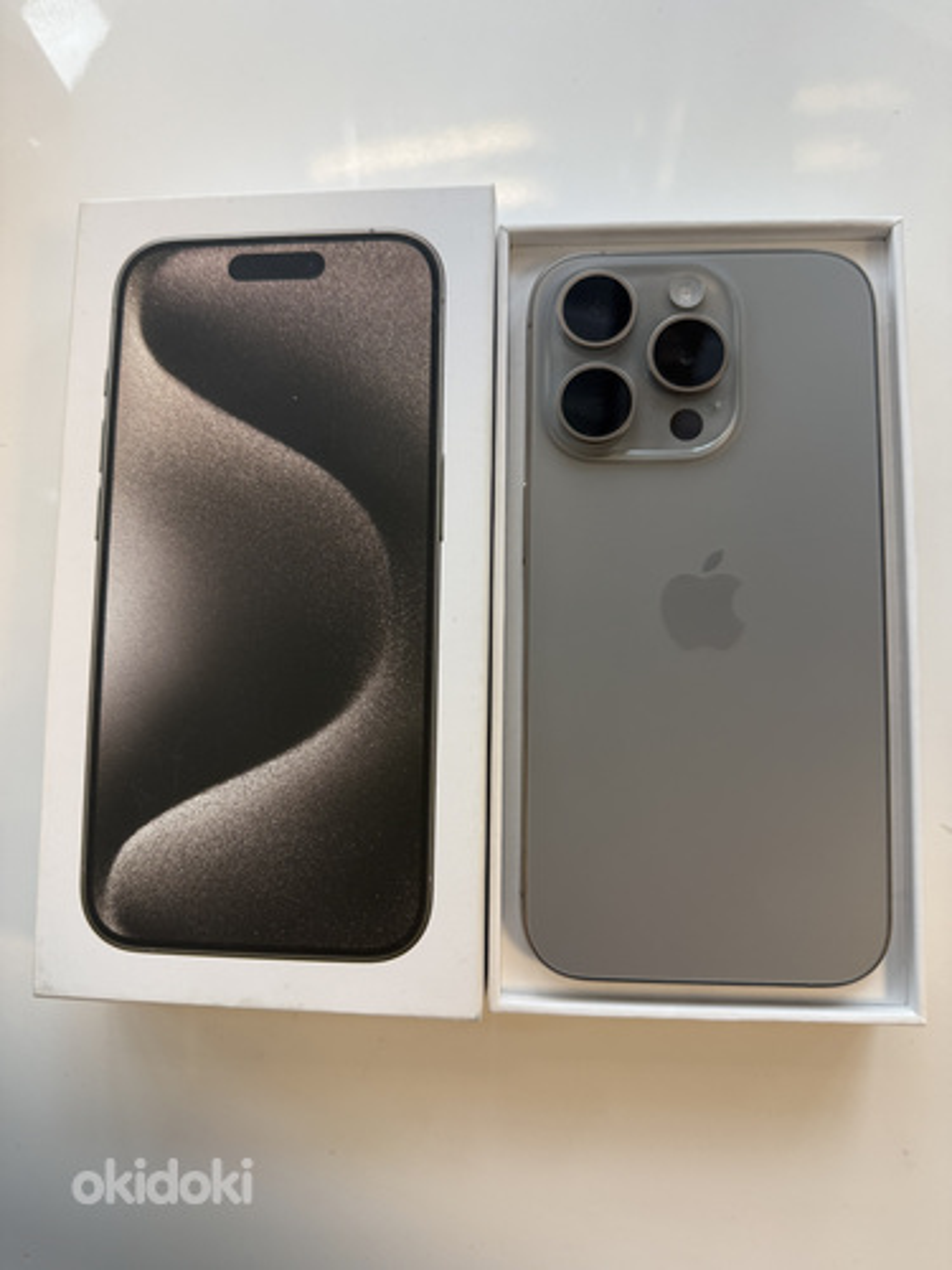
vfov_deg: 71.6
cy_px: 635
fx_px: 880
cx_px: 476
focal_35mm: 24
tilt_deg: -82.2
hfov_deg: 56.8
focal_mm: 6.76
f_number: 1.78
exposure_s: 1/100
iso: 160
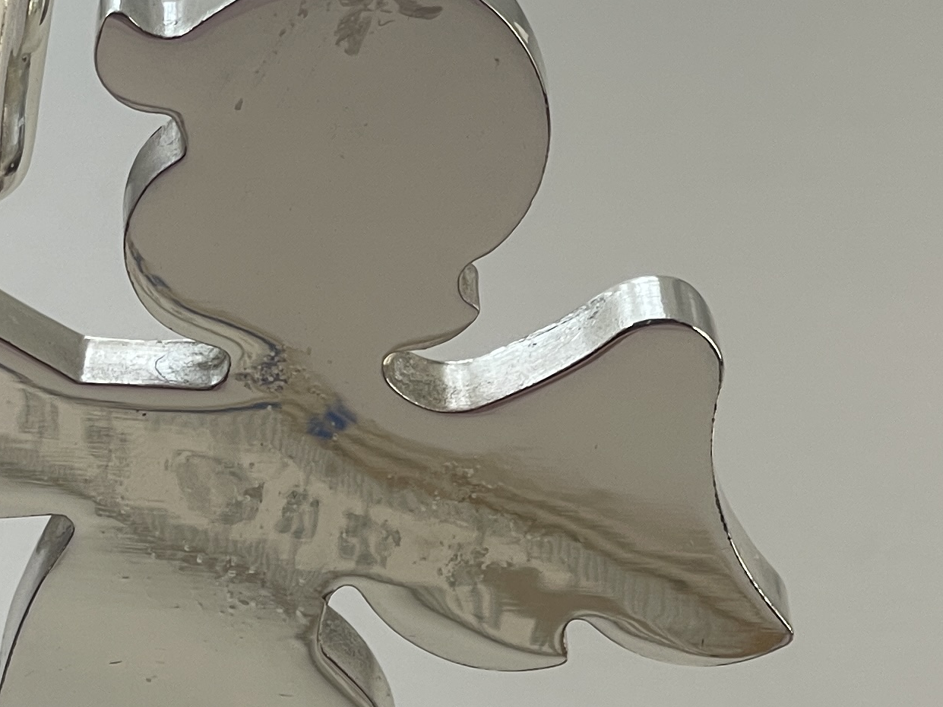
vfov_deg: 7.1
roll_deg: -3.4
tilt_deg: -22.6
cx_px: 87
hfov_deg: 9.5
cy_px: 552
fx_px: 5665
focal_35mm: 208
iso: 20
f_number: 2.2
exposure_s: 1/135
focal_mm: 7.5
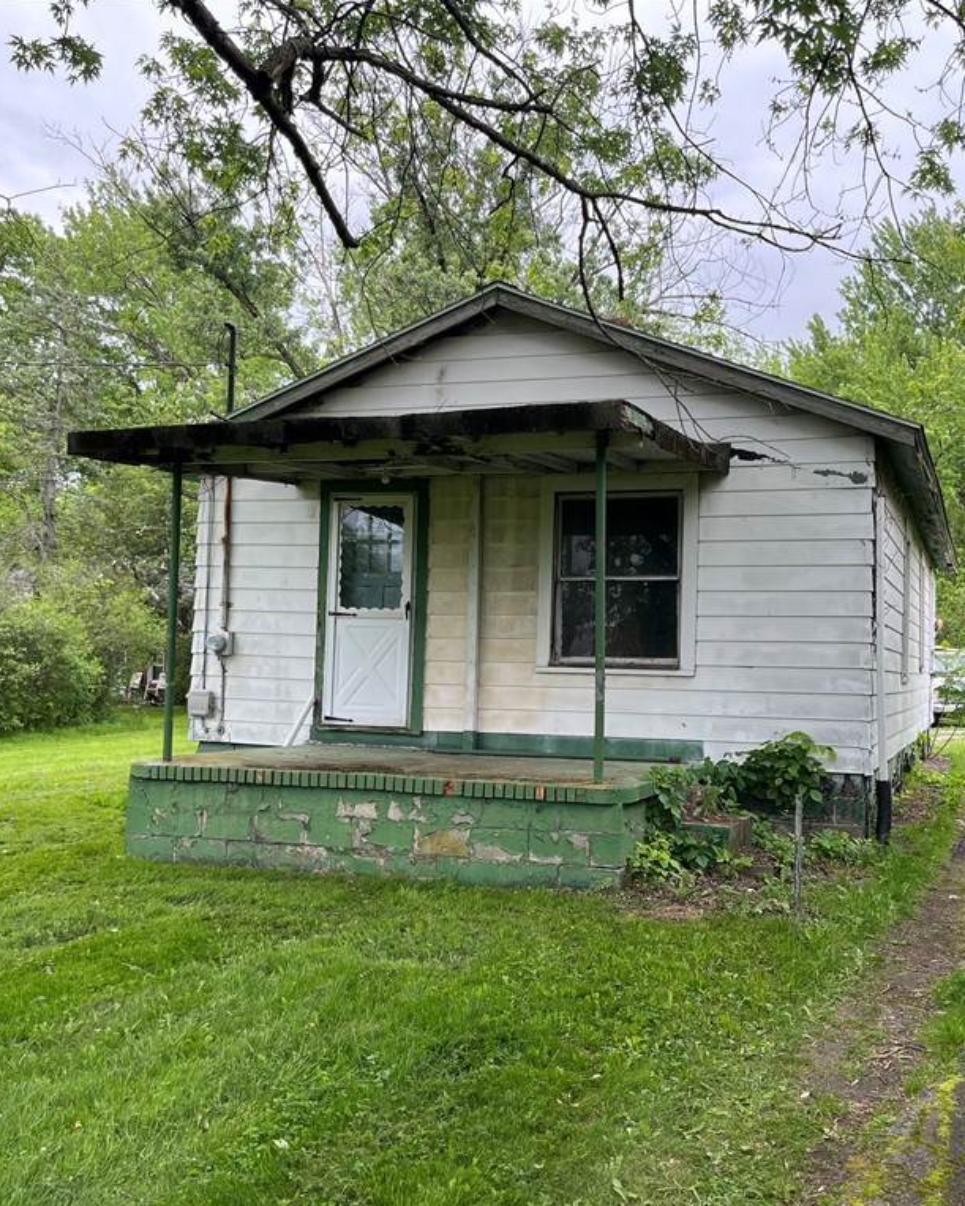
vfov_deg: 52.9
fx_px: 1214
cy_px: 603
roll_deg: -1.0
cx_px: 586
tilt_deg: +2.5
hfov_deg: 43.1
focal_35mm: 34
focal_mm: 5.1
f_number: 1.6
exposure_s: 1/442
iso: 50
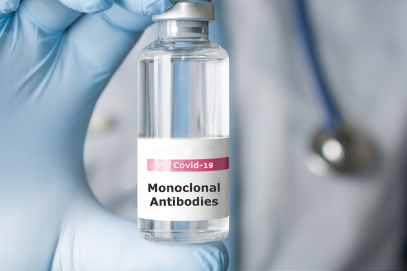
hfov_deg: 29.2
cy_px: 117
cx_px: 185
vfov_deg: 19.7
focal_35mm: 69
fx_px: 780
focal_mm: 40
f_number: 4
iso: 200
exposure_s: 1/250
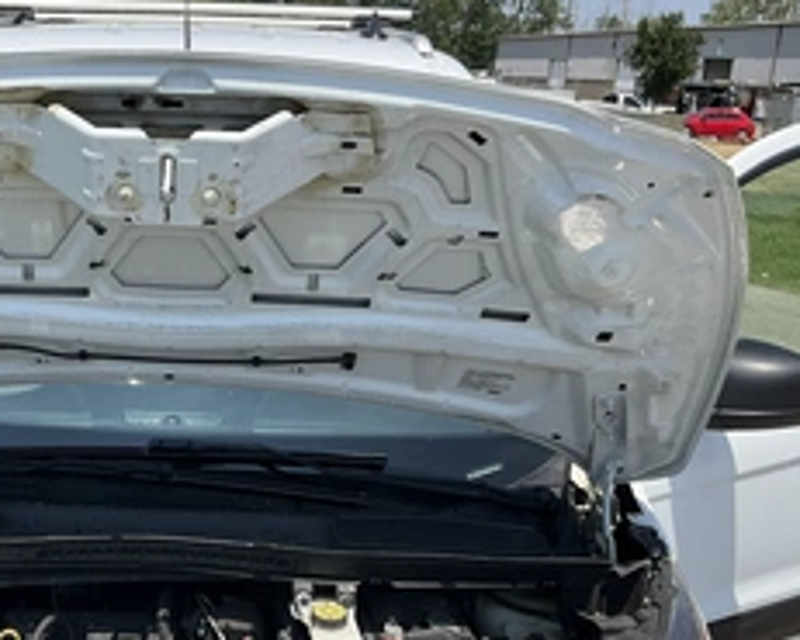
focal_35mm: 49
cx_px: 173
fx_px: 1161
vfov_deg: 30.7
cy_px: 412
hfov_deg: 36.9
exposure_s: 1/2427
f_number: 1.8
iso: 25
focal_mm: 3
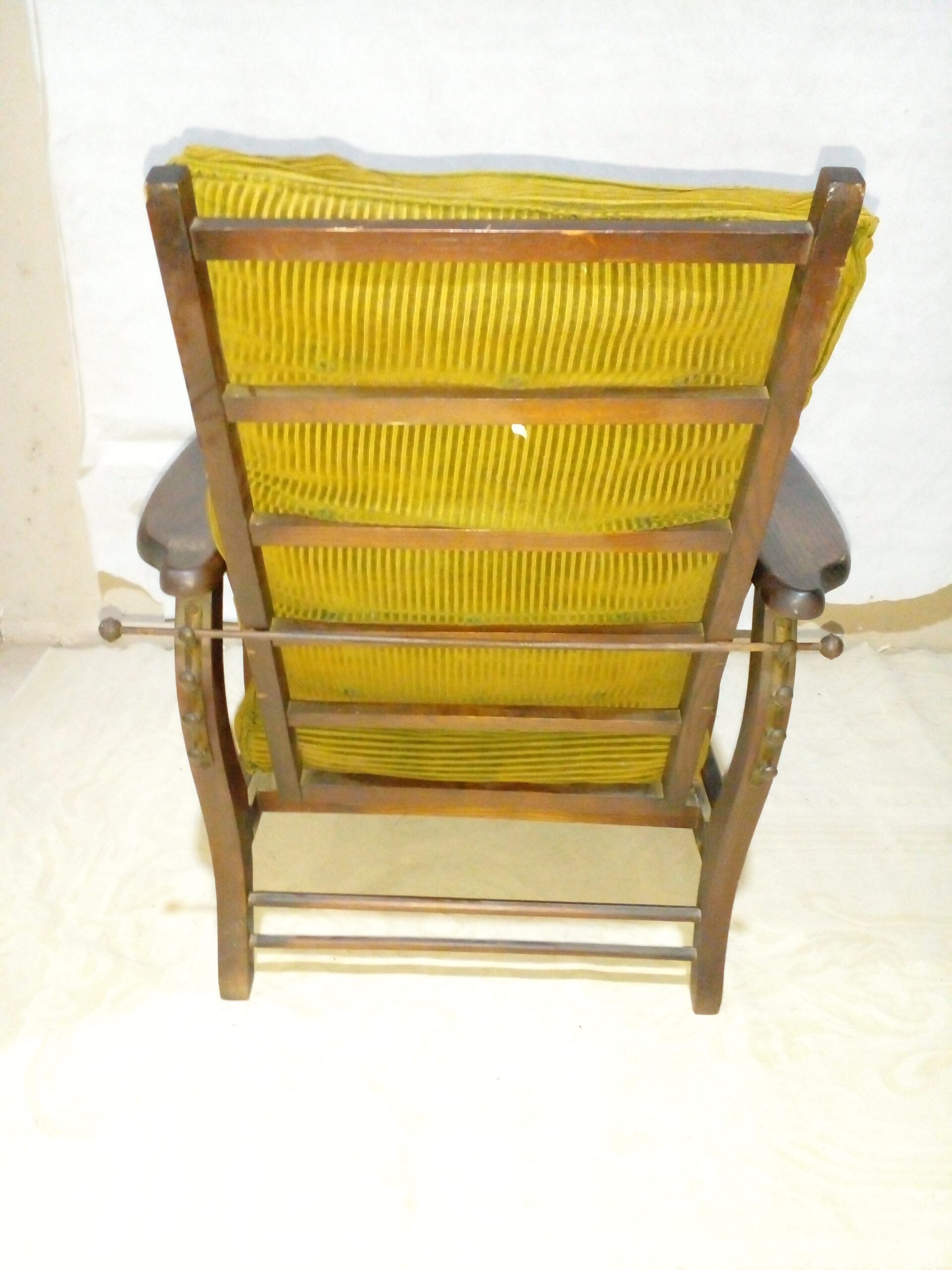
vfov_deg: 65.3
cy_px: 635
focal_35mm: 27
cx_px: 476
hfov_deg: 51.4
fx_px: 990
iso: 1000
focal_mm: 3.6
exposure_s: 1/20
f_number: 1.9
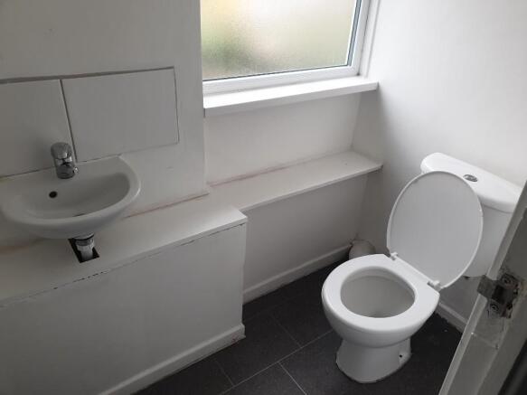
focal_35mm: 26
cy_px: 198
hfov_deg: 67.3
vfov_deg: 53.0
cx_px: 264
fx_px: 396
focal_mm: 4.3
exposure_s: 1/50
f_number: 2.4
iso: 64
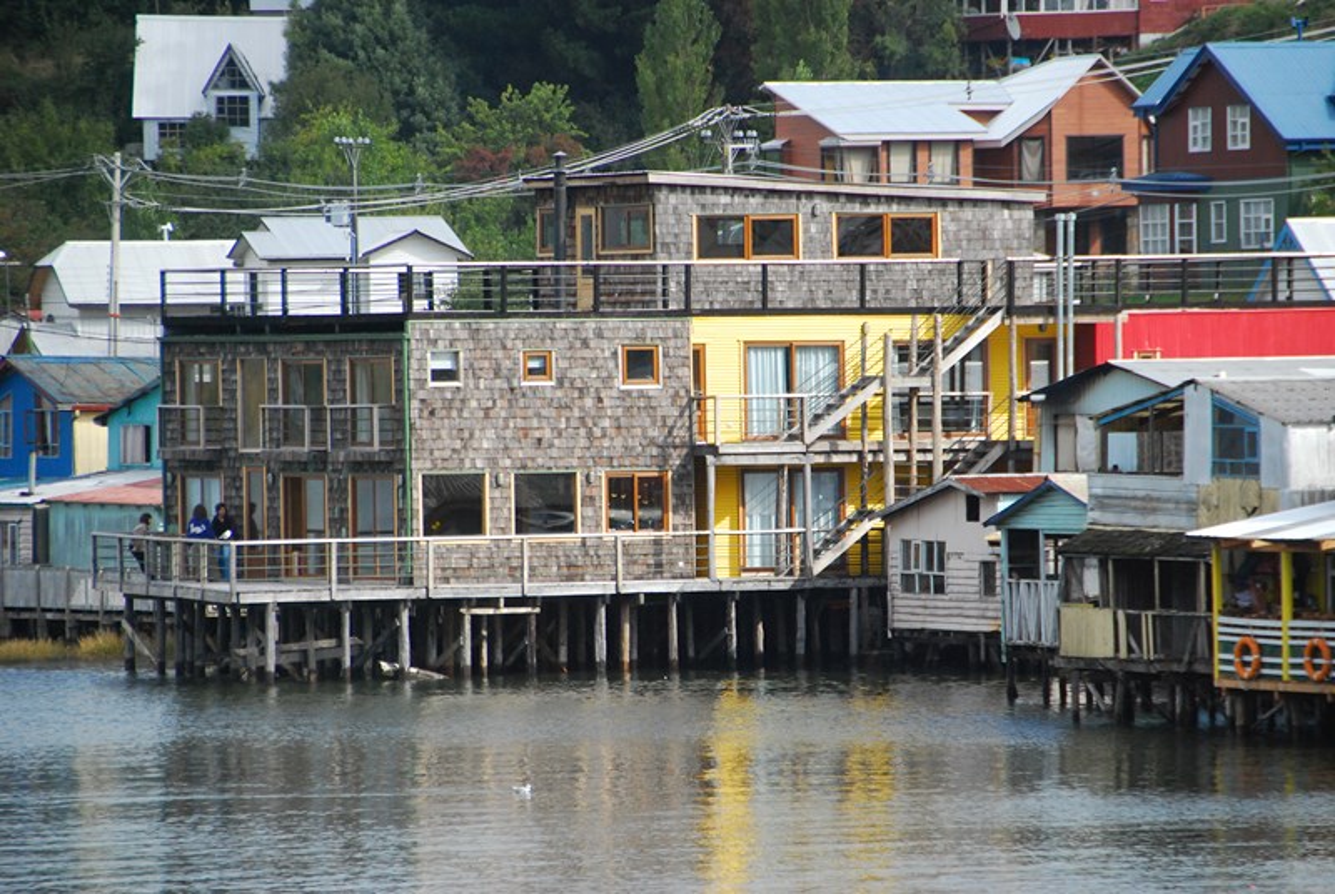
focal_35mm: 255
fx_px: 9470
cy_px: 447
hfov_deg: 8.1
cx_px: 668
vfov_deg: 5.4
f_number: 5.6
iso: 800
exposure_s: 1/2000
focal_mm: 170
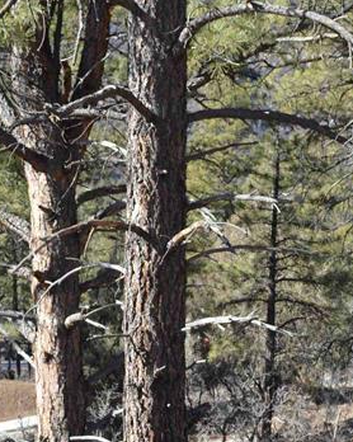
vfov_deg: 20.7
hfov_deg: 16.7
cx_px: 311
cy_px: 389
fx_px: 1189
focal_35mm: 91
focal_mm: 22
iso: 100
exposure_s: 1/125
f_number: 5.6
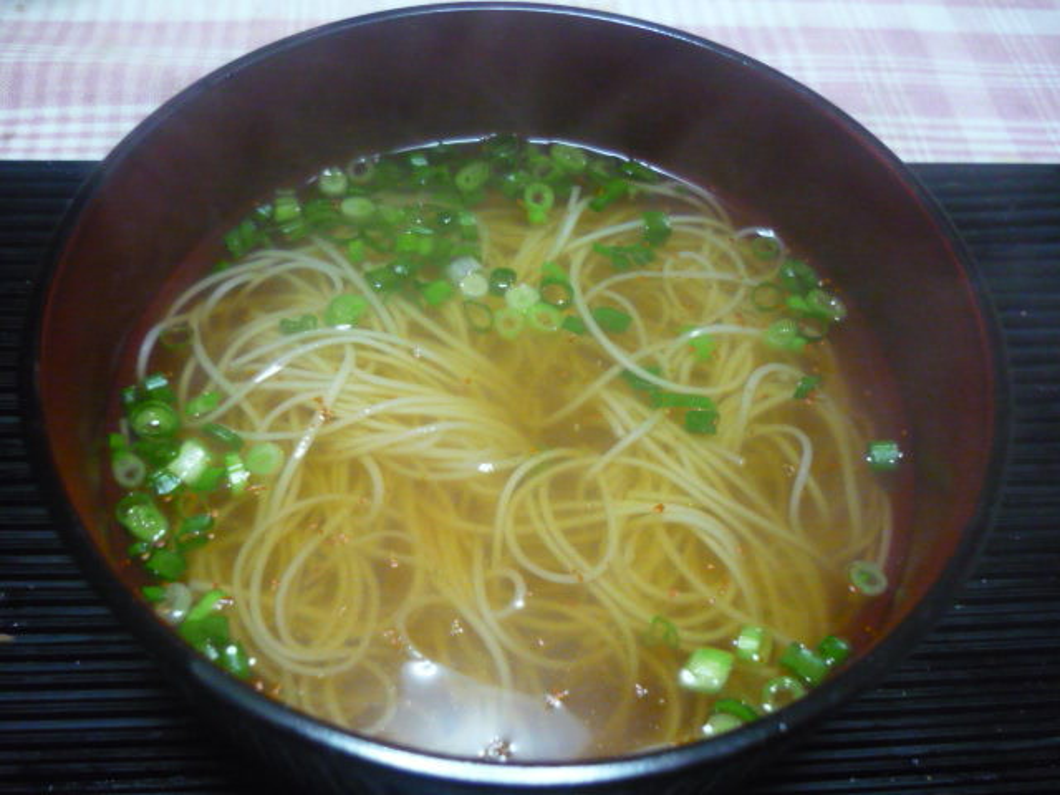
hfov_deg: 55.4
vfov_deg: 42.9
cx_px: 530
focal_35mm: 33
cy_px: 398
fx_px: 1011
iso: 800
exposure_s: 1/80
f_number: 2.8
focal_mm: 5.5
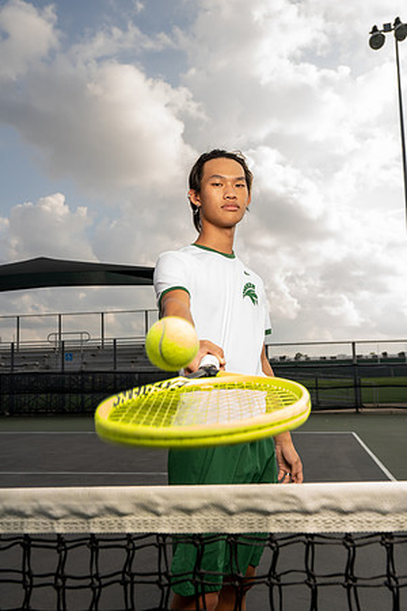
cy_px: 306
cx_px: 204
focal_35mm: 36
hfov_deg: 36.9
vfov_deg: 53.1
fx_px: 610
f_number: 7.1
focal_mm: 36
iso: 80
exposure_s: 1/250
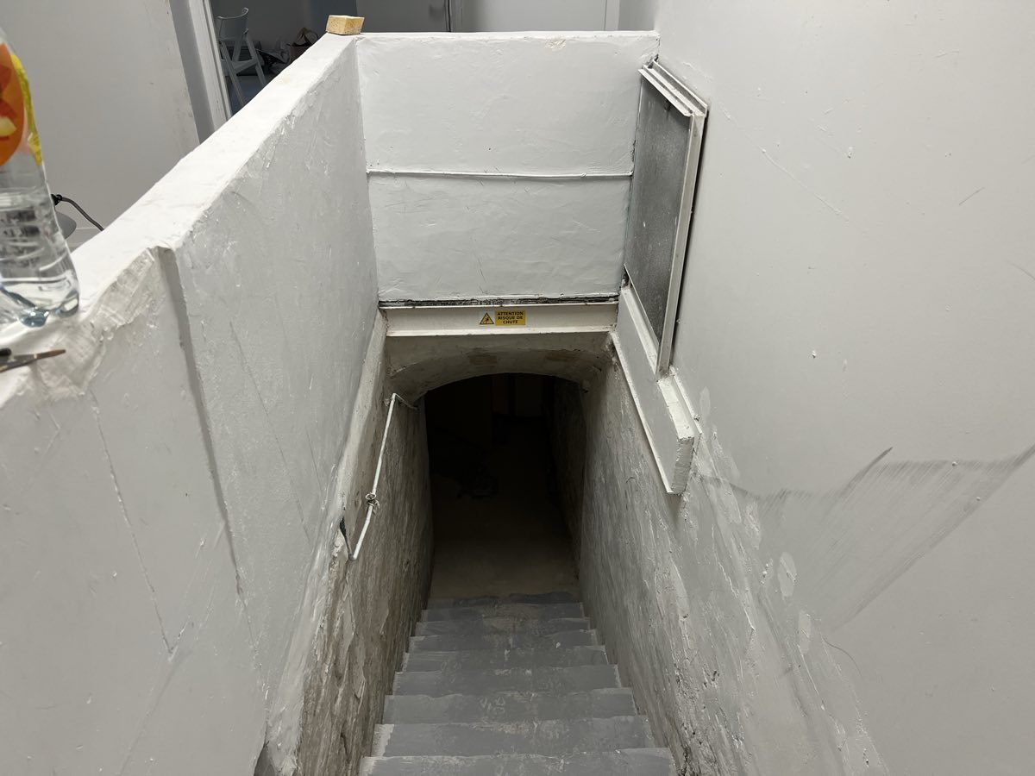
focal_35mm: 26
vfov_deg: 53.1
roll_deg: +0.3
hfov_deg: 67.3
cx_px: 518
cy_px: 388
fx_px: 777
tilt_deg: -32.3
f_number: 1.5
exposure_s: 1/100
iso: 125
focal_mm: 5.7
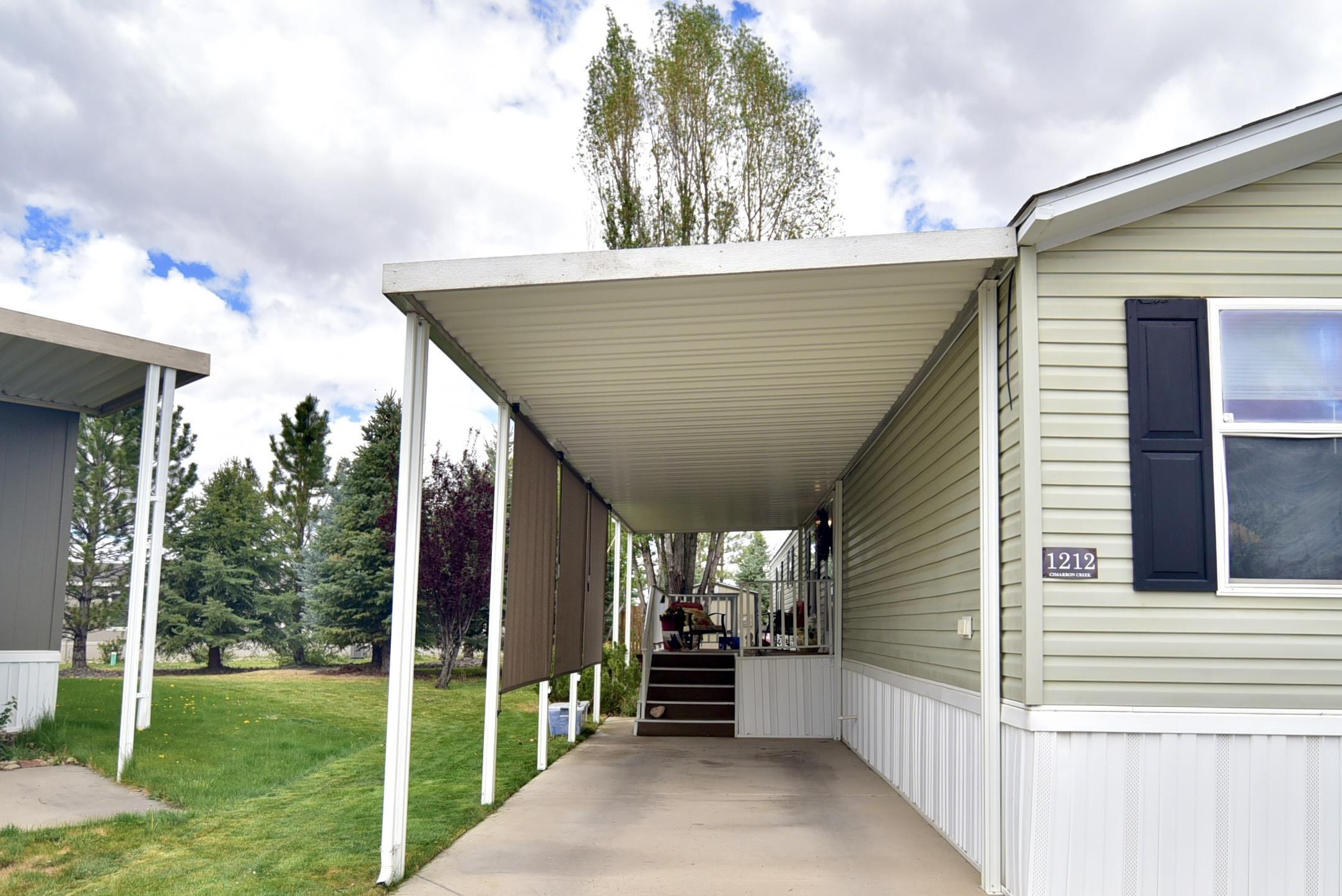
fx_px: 932
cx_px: 700
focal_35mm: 25
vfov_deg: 51.0
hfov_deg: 71.5
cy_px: 535
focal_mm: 18
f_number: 3.5
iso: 400
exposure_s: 1/4000
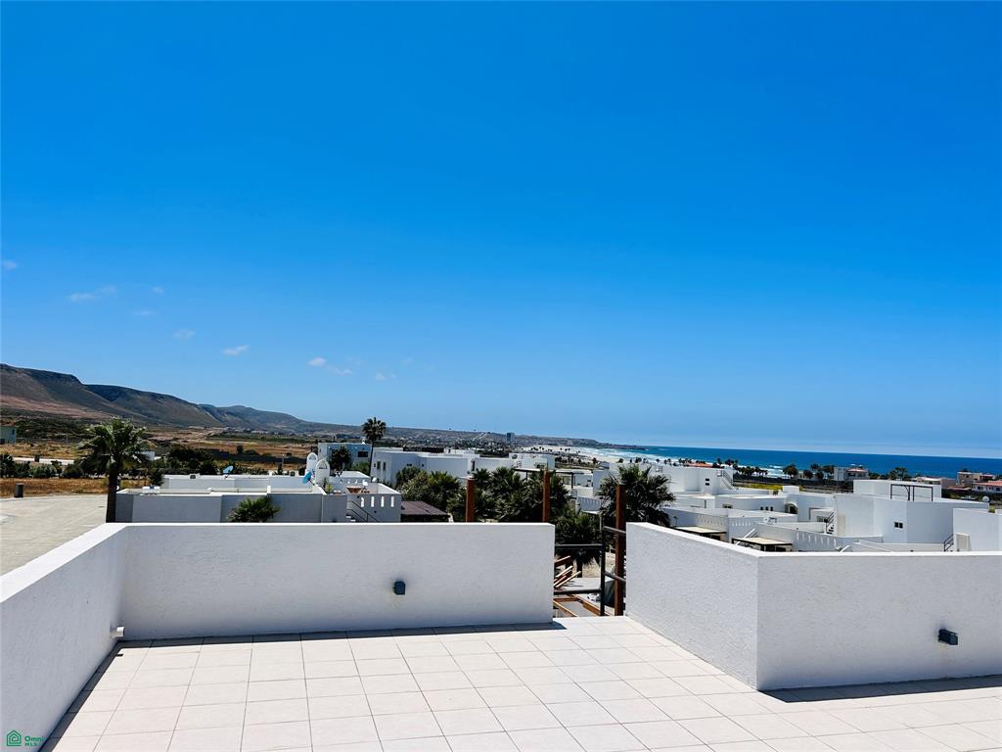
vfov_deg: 53.1
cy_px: 376
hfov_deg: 67.3
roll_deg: -2.4
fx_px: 753
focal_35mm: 26
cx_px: 501
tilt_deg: +4.7
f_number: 1.5
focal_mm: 5.7
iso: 50
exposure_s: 1/8696
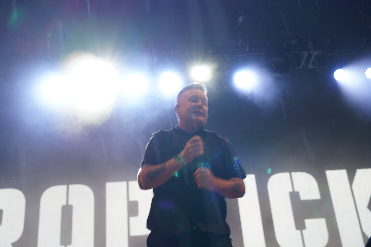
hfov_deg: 39.6
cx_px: 186
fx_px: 515
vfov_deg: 27.0
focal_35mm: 50
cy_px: 124
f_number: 4
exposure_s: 1/60
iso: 125
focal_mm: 50
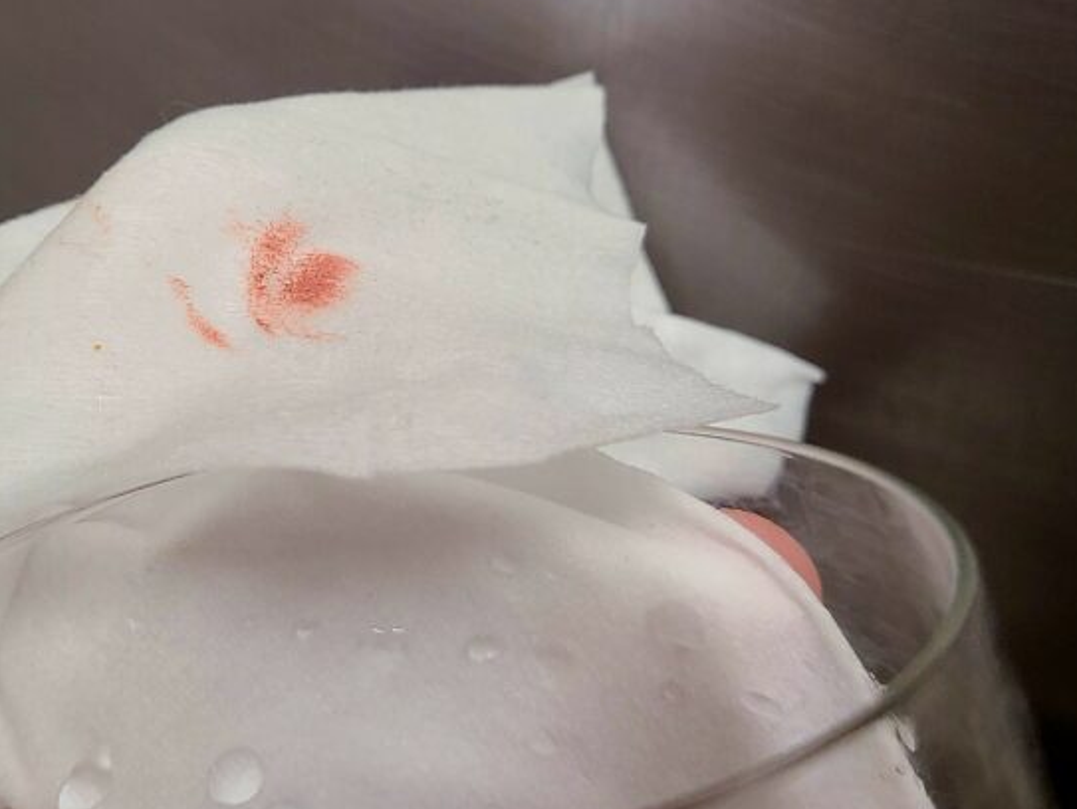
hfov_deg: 38.5
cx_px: 377
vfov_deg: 29.5
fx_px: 1526
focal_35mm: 49
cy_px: 286
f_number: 1.8
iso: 200
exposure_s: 1/60.2
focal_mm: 5.4
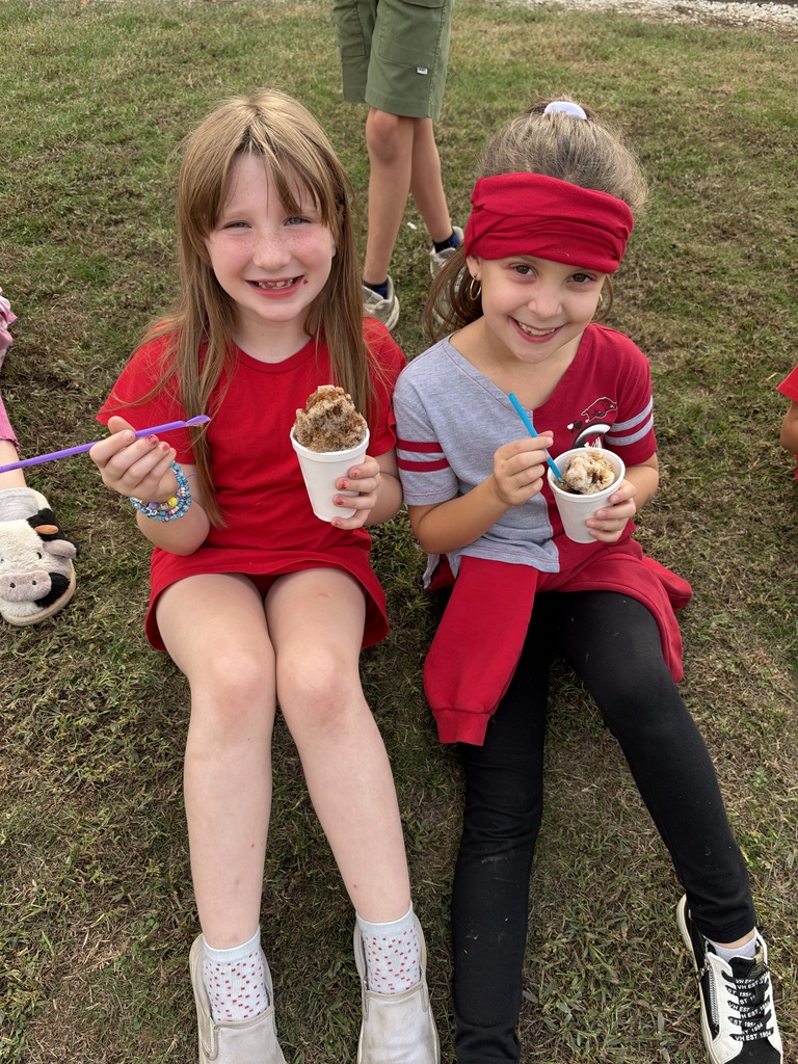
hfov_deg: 56.8
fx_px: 738
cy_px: 532
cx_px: 399
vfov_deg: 71.6
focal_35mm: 24
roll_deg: -1.3
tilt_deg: -38.0
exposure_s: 1/754
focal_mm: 6.93
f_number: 1.8
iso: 64
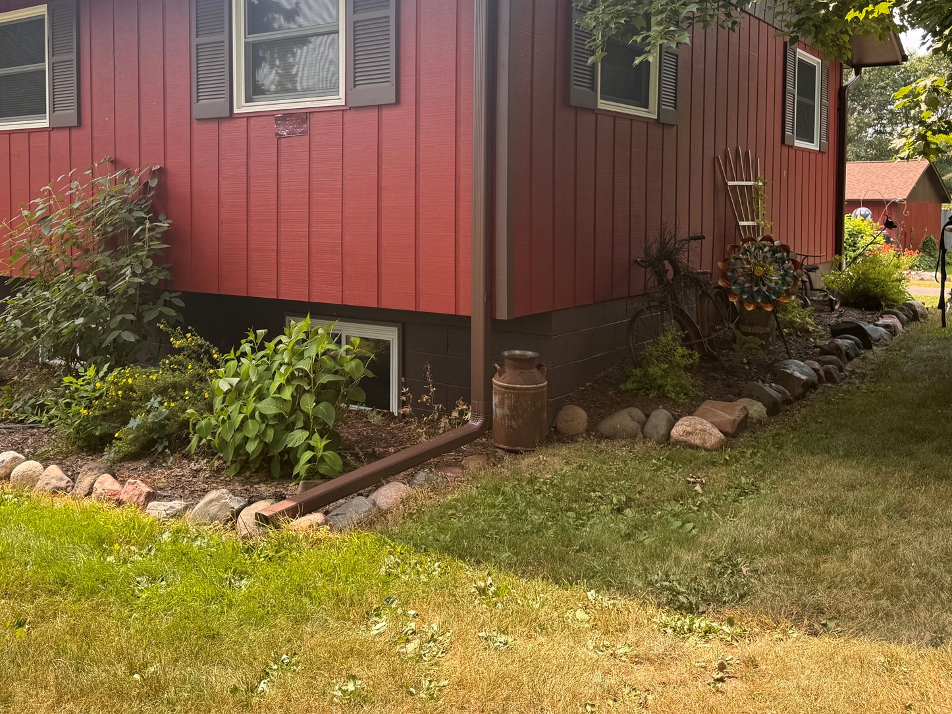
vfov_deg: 41.2
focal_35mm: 34
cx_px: 377
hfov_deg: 53.6
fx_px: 935
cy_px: 236
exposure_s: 1/864
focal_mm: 6.76
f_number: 1.78
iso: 80
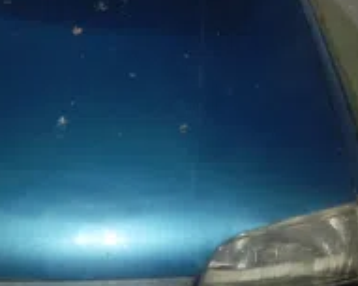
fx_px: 604
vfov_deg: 24.9
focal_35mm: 57
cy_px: -26
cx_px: 82
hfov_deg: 32.3
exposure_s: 1/10
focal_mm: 4.27
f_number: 1.8
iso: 1925
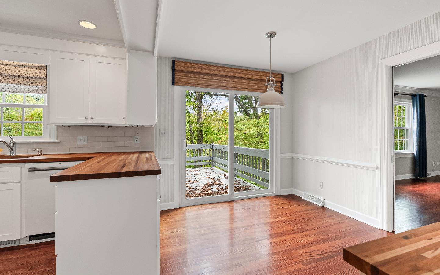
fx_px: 204
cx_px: 224
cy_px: 138
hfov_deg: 94.4
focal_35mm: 17
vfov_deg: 68.0
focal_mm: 16
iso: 2000
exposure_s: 1/15
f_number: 8
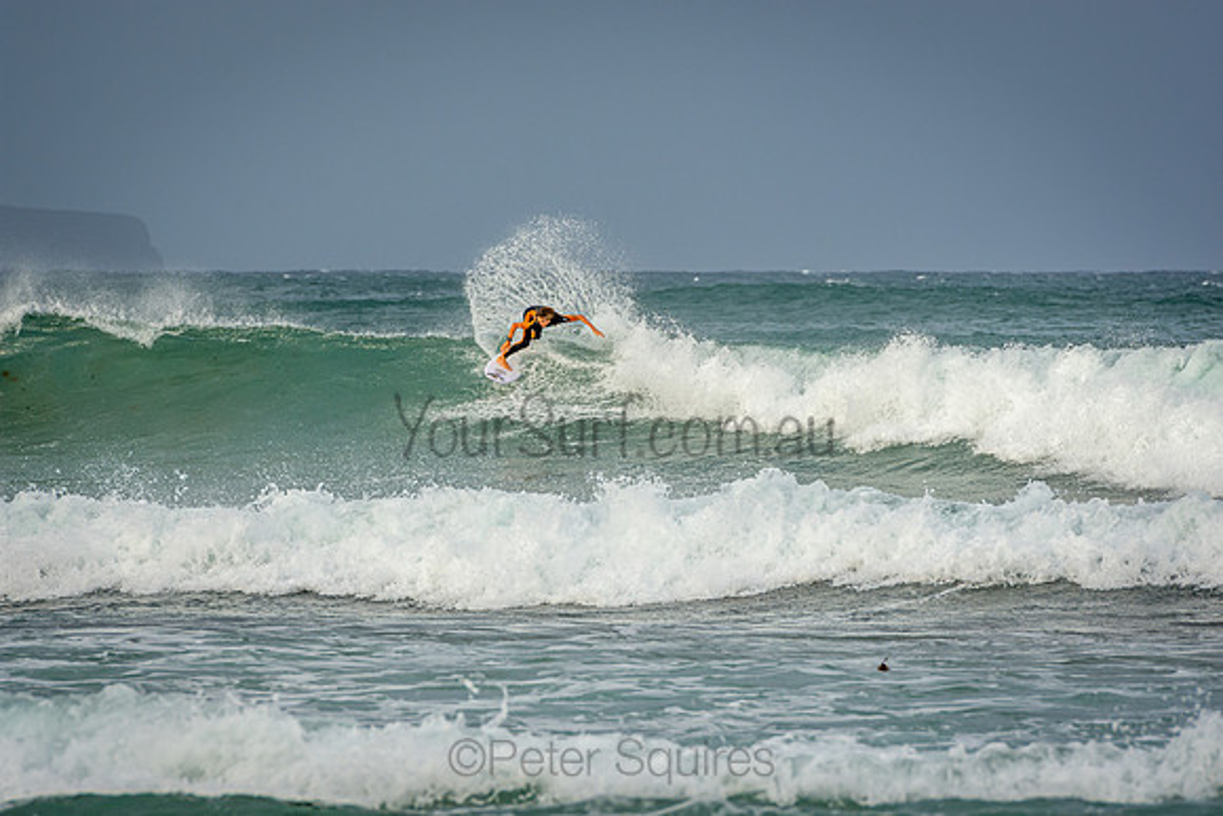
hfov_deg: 6.9
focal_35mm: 300
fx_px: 10194
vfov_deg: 4.6
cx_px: 612
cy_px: 408
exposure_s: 1/640
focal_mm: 200
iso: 200
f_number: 5.6
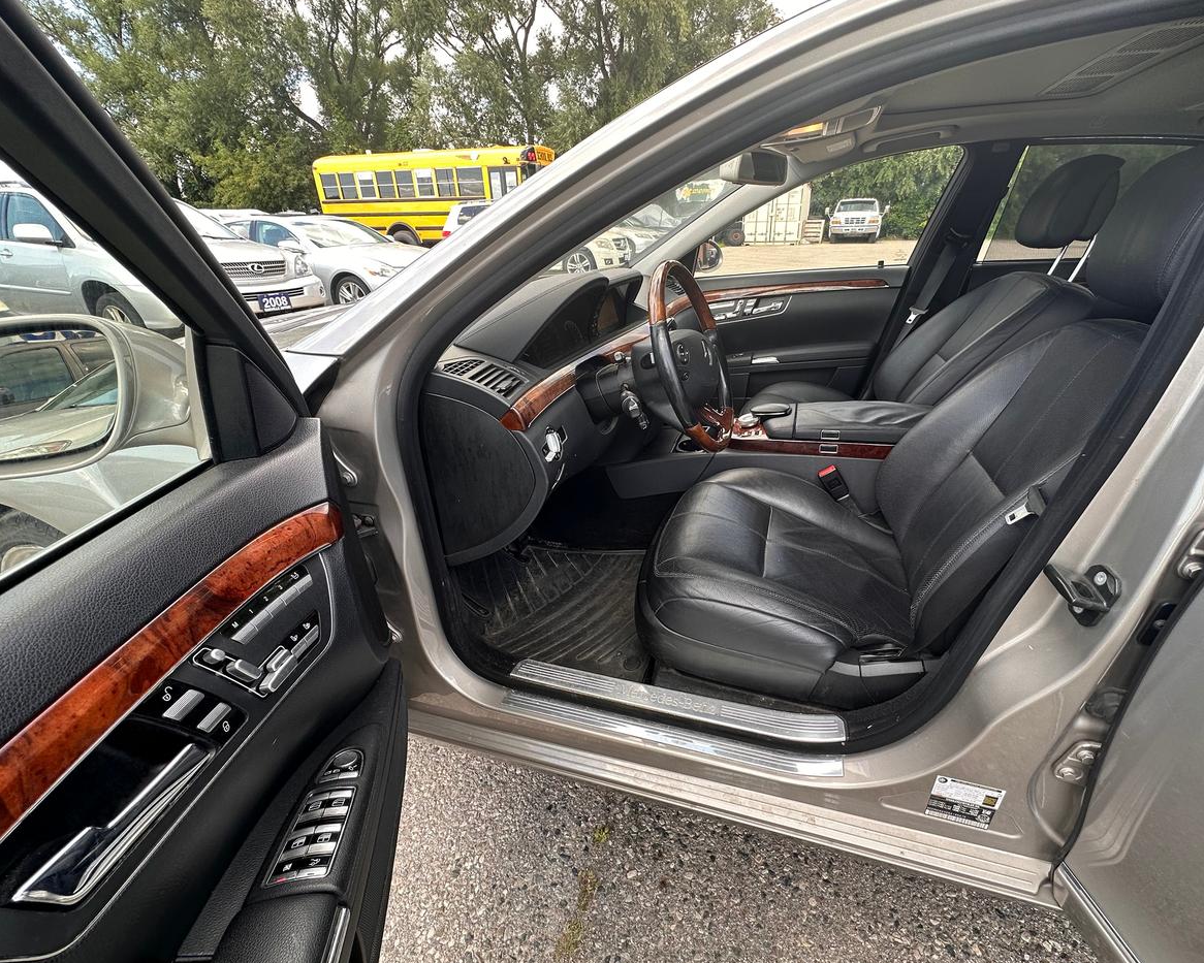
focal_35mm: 15
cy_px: 479
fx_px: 535
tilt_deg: -27.2
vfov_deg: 84.0
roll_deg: +3.1
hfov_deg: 96.6
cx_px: 643
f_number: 2.2
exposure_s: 1/100
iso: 40
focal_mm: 2.22
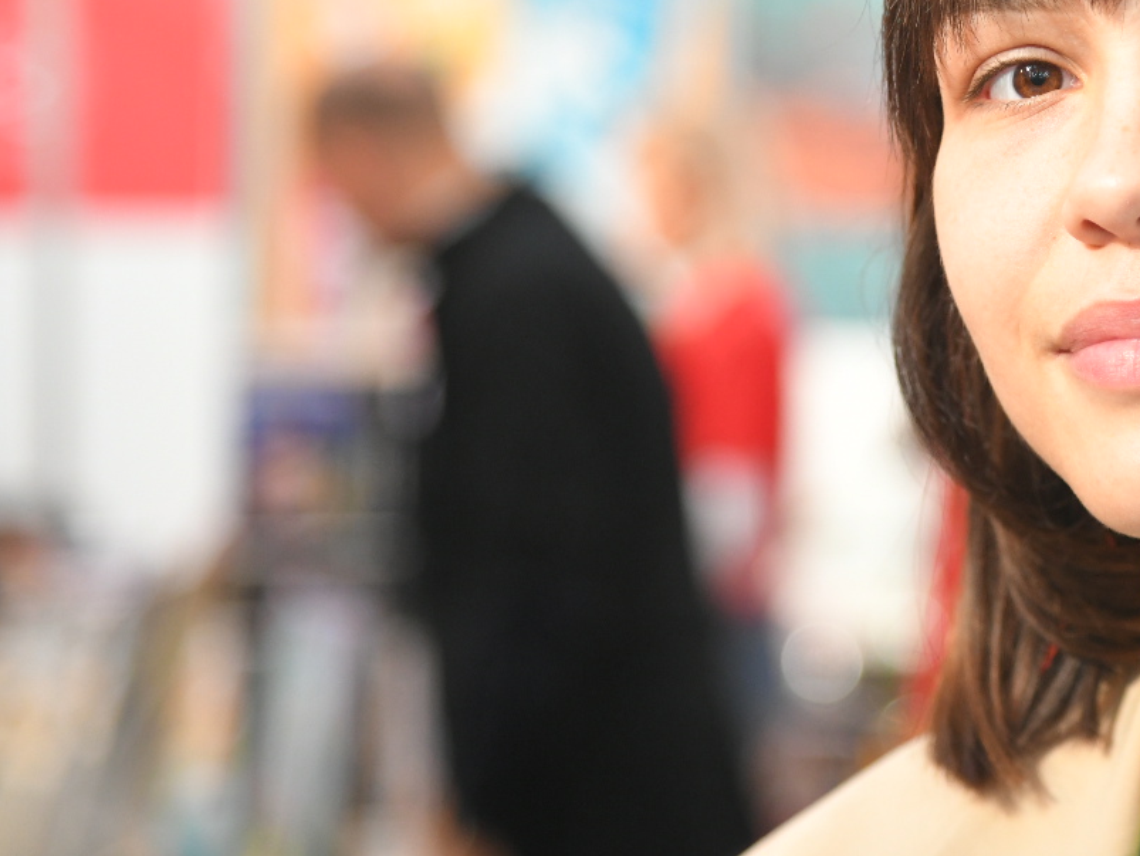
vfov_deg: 7.8
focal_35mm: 190
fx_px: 6260
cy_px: 114
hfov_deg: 10.4
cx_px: 1011
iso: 2000
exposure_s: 1/400
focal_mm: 98
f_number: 4
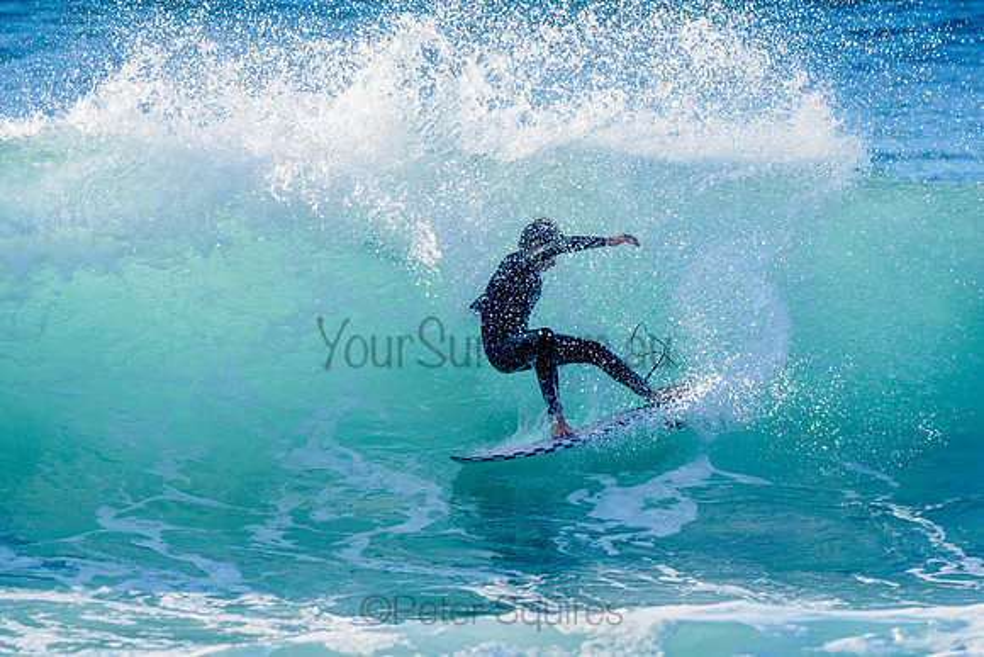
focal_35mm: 370
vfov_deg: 3.7
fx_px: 10115
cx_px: 492
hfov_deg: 5.6
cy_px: 328
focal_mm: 370
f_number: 5.6
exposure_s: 1/2000
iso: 360
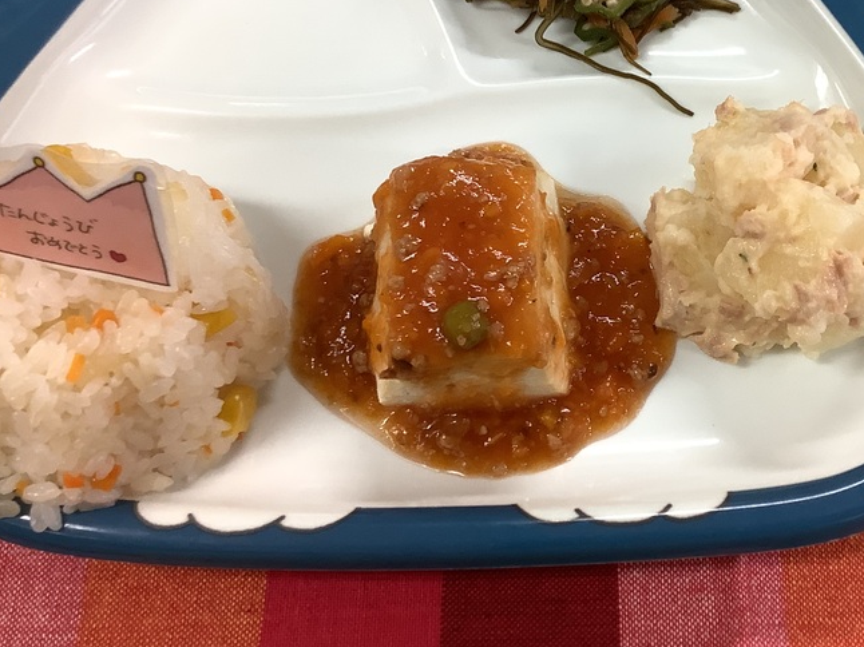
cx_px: 591
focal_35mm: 48
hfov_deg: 39.1
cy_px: 171
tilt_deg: -67.6
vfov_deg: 29.8
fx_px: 1198
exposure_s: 1/50
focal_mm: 3.3
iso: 64
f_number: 2.4
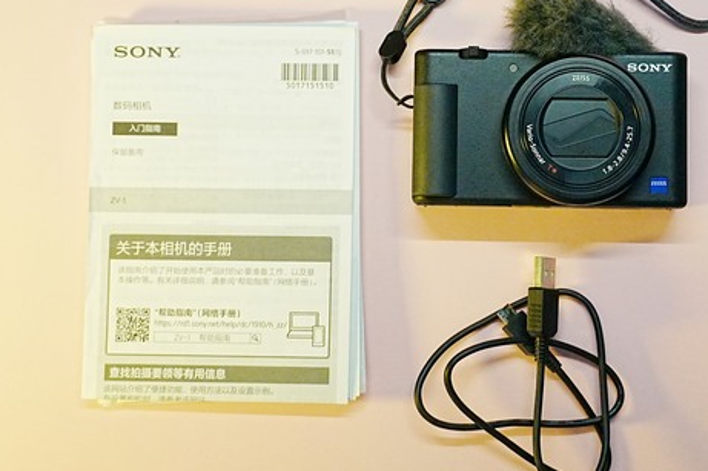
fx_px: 1297
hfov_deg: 30.4
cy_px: 132
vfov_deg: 20.5
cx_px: 424
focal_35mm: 66
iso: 2500
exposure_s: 1/125
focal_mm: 26
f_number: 4
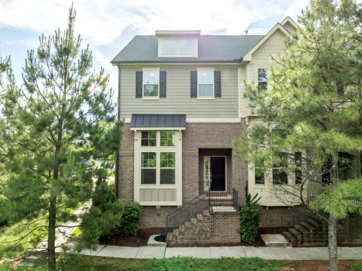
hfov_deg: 71.6
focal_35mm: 24
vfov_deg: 56.8
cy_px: 136
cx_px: 181
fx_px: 251
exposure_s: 1/2000
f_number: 2.8
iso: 400
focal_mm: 12.29
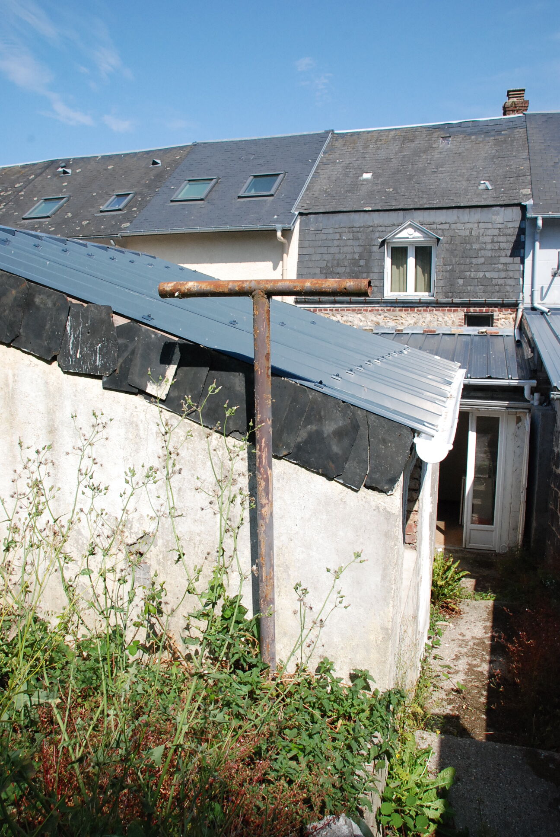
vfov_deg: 67.3
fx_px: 628
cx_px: 280
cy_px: 418
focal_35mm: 27
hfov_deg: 48.0
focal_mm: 18
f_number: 13
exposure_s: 1/640
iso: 640
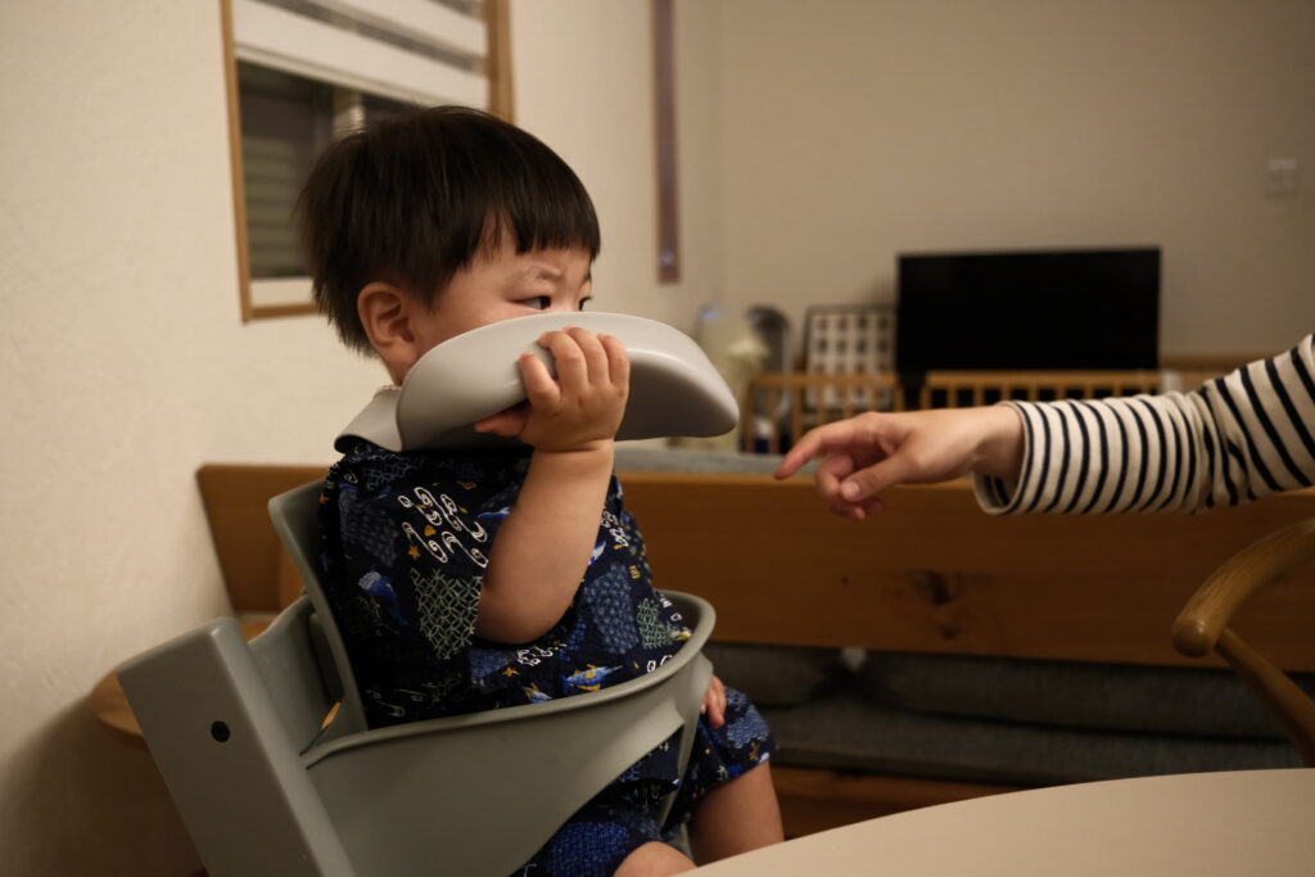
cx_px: 658
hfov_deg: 54.4
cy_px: 438
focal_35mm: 35
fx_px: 1279
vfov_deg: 37.9
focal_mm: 23
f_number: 2.8
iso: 1600
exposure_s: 1/80
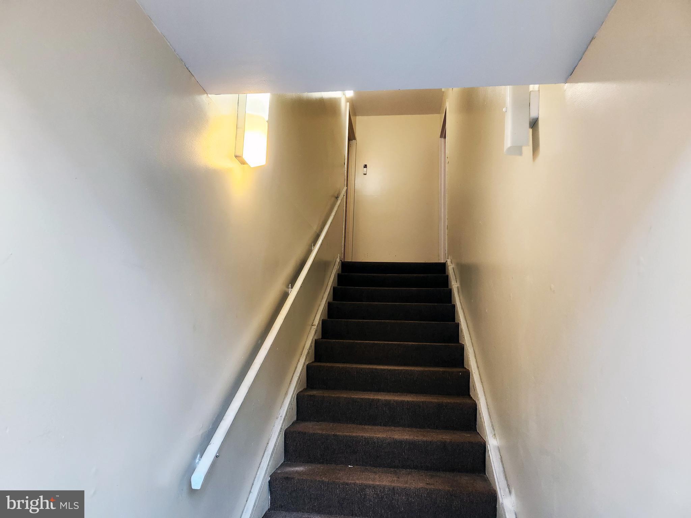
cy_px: 259
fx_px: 459
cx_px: 346
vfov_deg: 58.9
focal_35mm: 23
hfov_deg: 73.9
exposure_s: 1/120
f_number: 1.8
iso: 200
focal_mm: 5.4
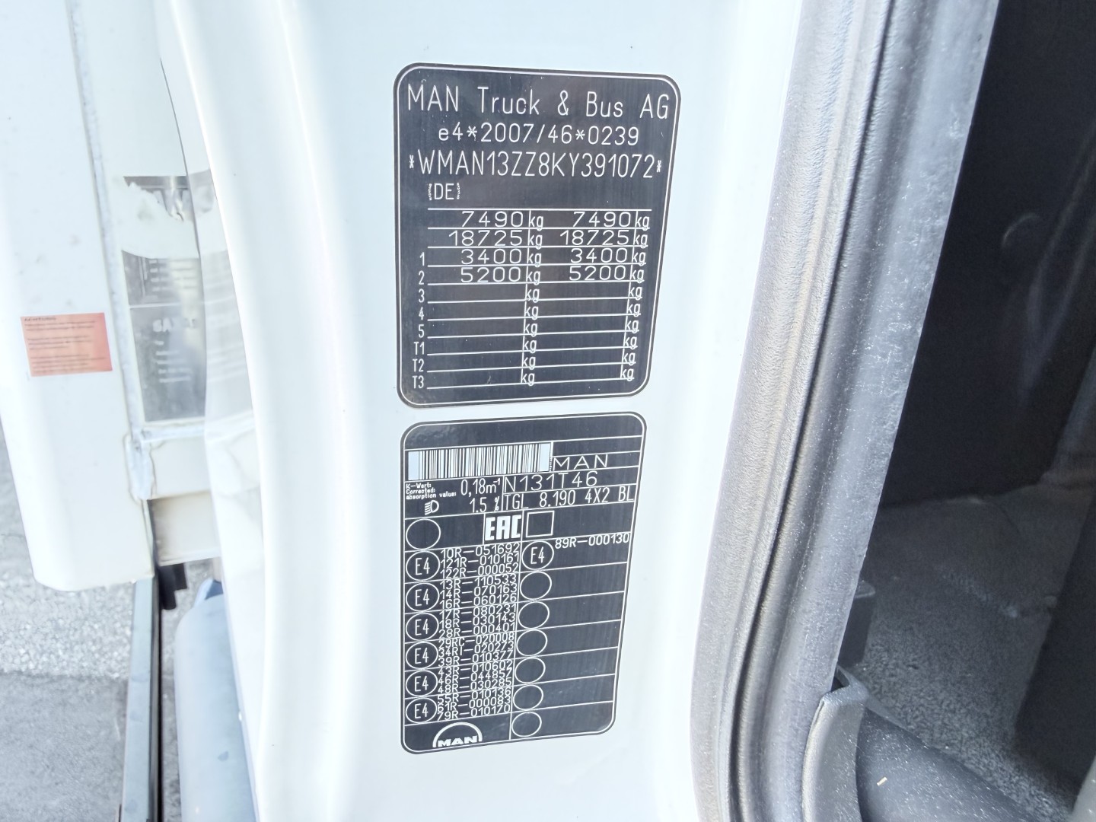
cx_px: 548
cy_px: 411
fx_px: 760
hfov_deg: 71.6
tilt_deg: -21.1
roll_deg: -1.2
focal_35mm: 24
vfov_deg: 56.8
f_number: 2.2
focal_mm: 2.22
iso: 400
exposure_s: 1/60
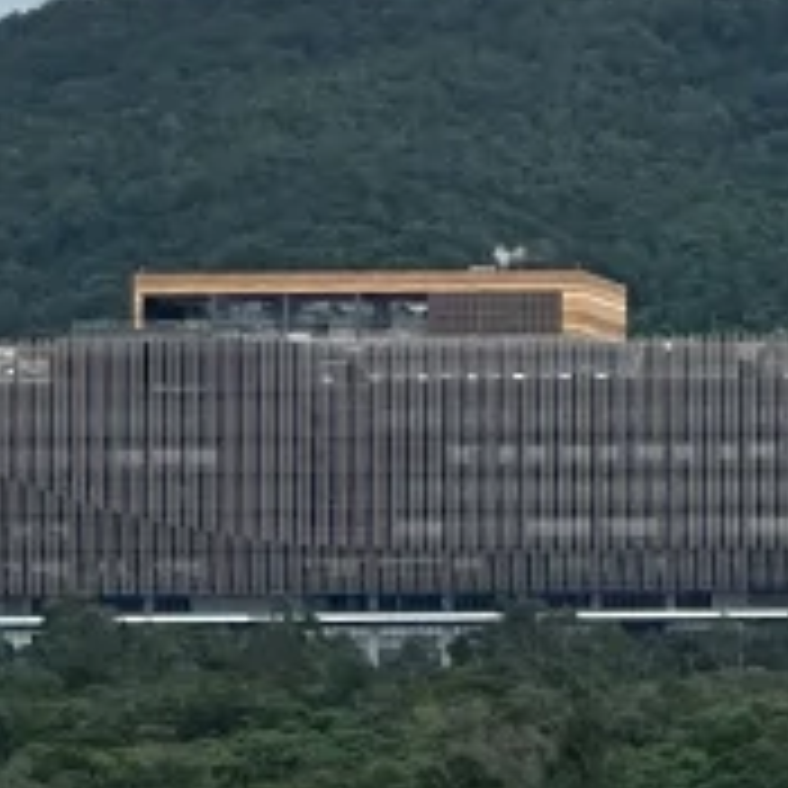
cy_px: 509
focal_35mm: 560
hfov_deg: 3.1
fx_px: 14423
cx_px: 2355
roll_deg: -0.4
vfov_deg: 3.1
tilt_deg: +2.7
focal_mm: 9
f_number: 2.8
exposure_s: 1/407
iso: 32
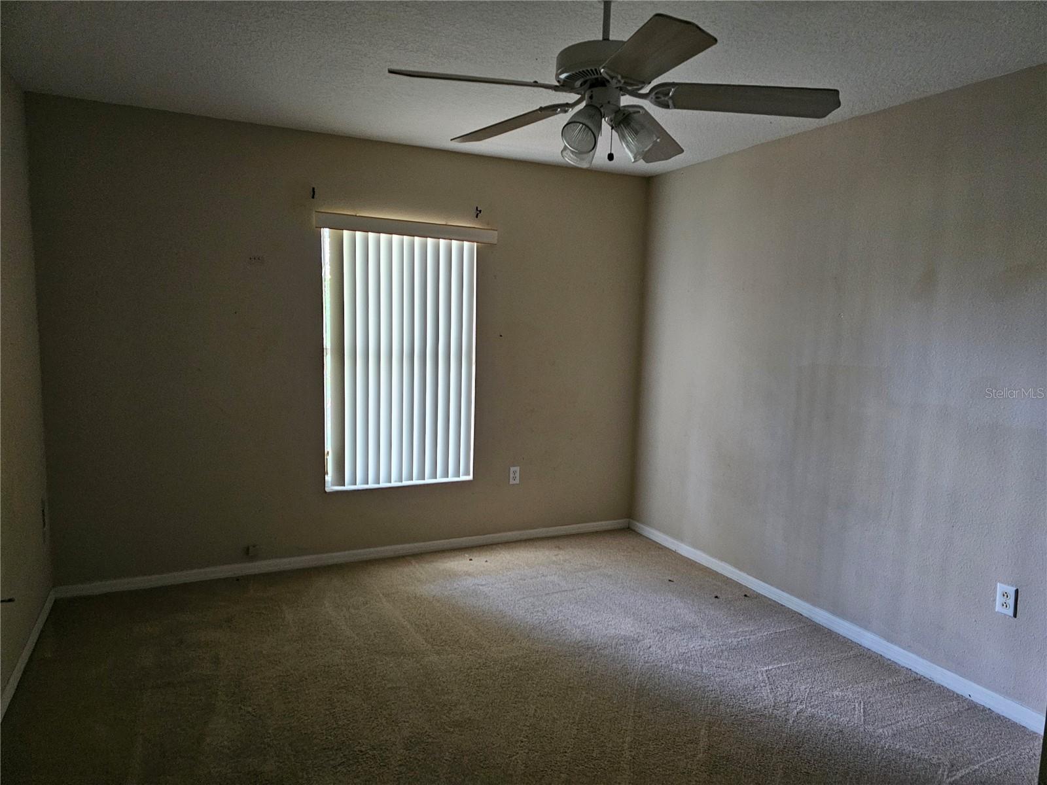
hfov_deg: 73.9
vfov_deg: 58.9
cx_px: 524
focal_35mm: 23
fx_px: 696
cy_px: 392
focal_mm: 6.3
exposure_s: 1/60
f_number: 1.7
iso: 800
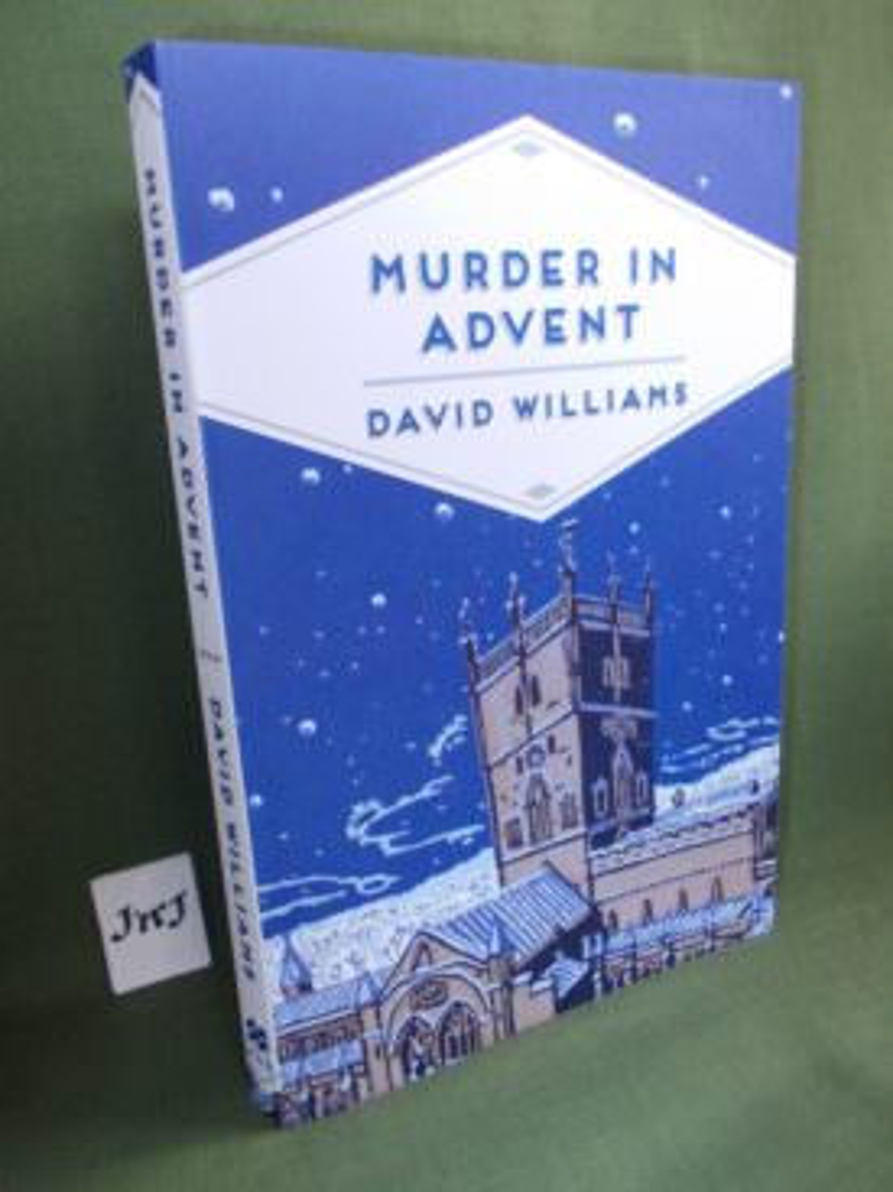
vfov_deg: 63.5
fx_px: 964
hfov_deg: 49.7
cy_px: 596
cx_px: 446
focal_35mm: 28
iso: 200
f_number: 2.7
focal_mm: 4
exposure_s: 1/25
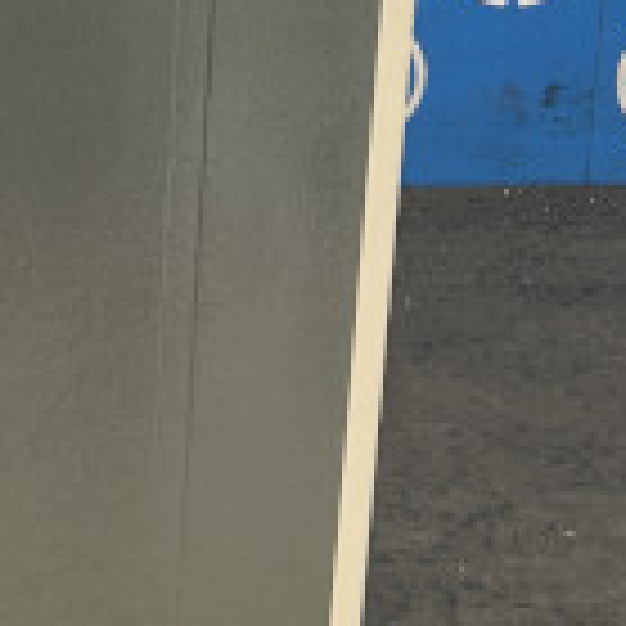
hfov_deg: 12.8
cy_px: -225
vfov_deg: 12.6
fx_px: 2721
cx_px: -115
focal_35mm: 133
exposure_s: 1/50
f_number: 1.5
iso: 64
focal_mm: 5.7
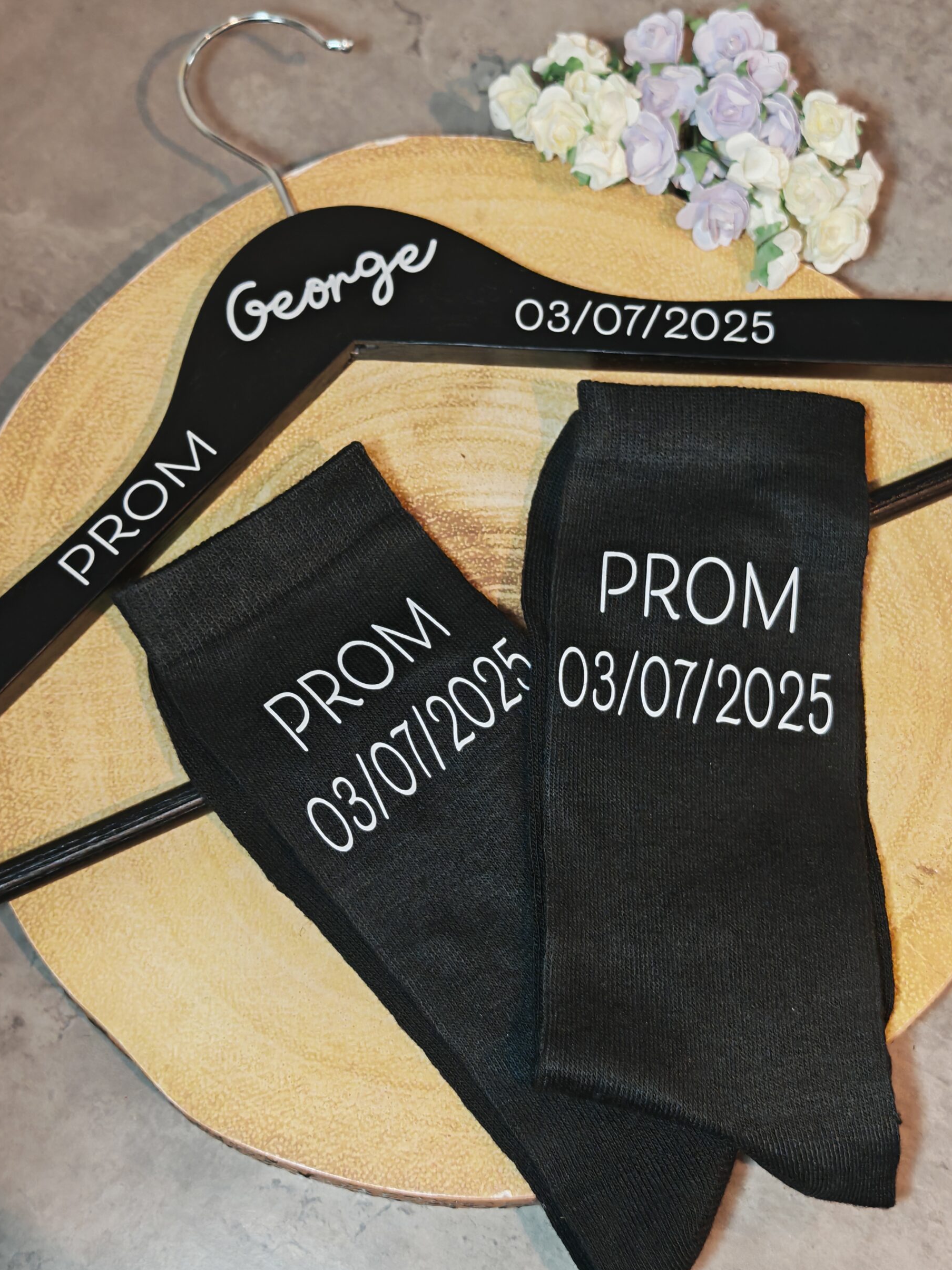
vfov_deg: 37.5
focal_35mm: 51
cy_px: 607
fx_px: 1870
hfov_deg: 28.6
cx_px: 484
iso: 200
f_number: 2
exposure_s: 1/50
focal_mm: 6.83
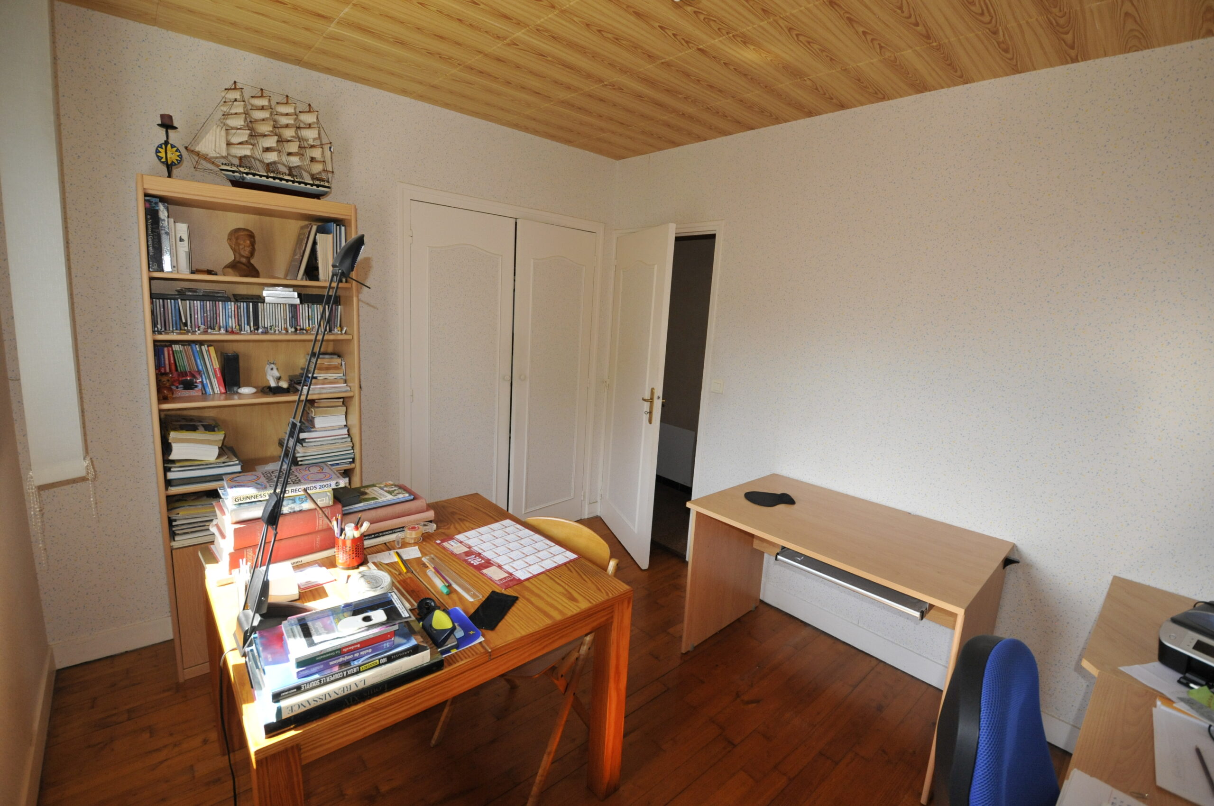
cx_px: 607
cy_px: 403
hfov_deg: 100.5
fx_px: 505
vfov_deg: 77.2
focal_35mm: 15
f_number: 5.6
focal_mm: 10
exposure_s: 1/320
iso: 800
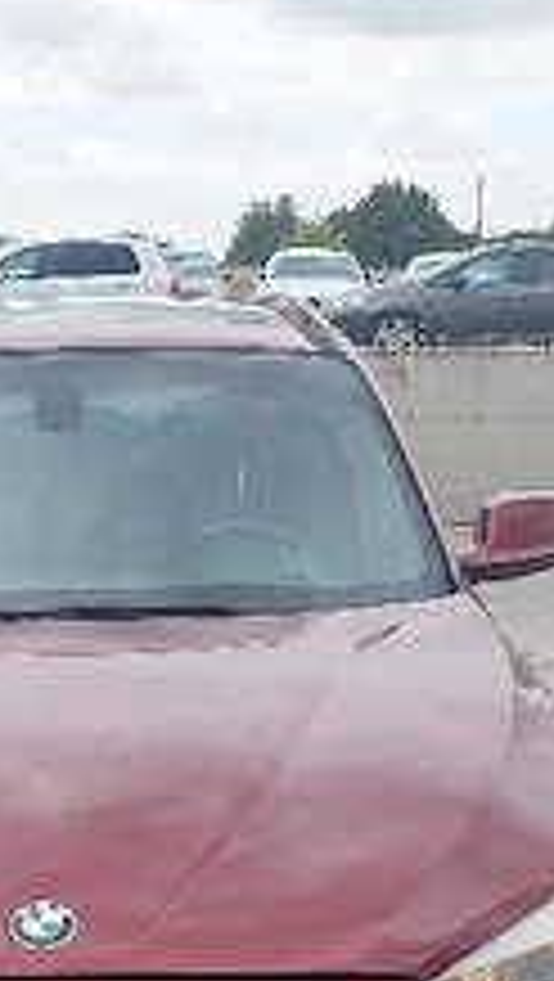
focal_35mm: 69
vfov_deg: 28.9
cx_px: 41
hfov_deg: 17.2
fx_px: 1798
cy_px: 945
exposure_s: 1/476
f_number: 1.8
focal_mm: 5.06
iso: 25
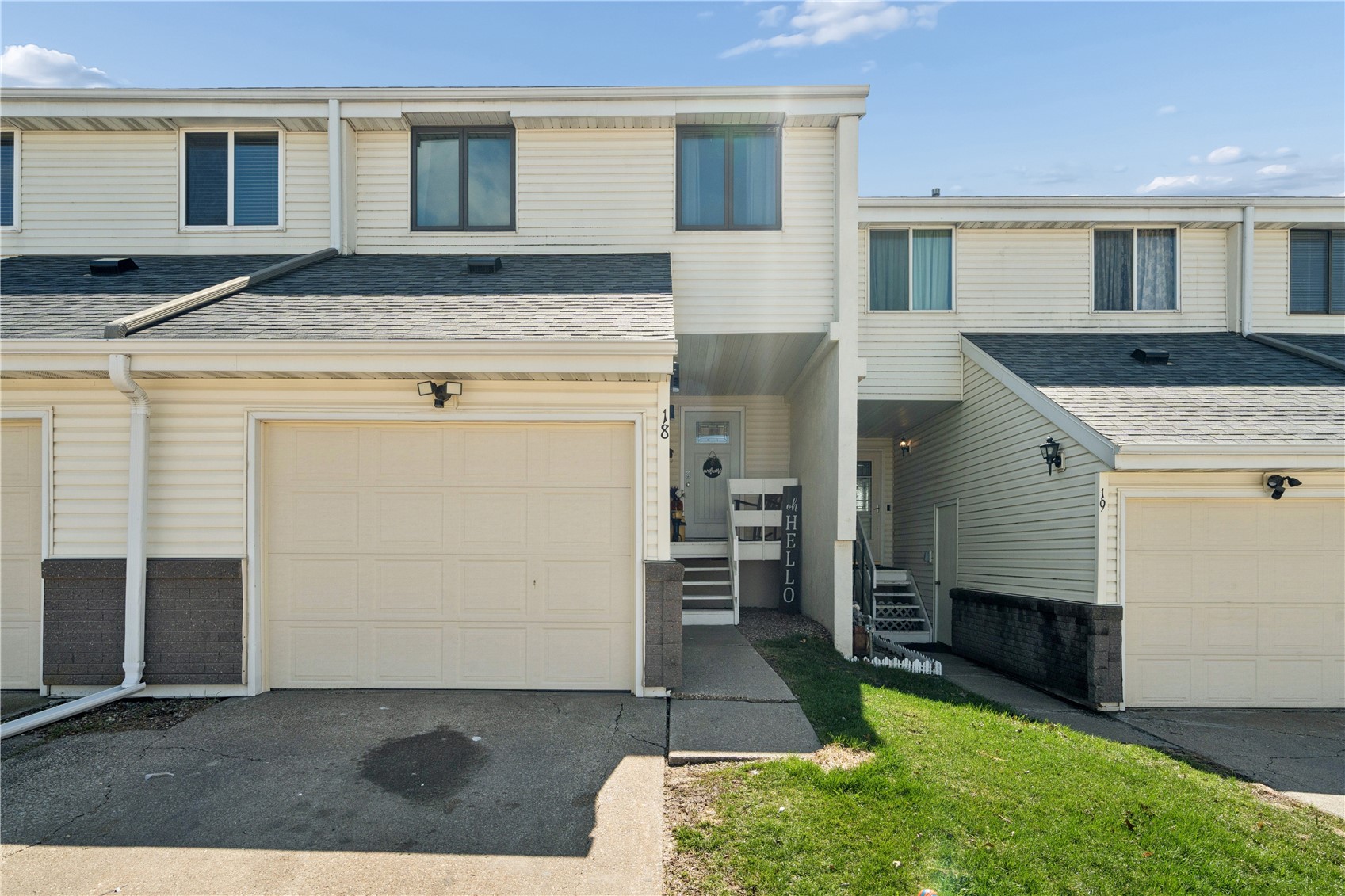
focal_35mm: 21
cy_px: 448
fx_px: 784
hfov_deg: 81.2
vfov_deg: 59.5
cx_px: 672
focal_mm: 21
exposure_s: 1/250
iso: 400
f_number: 10
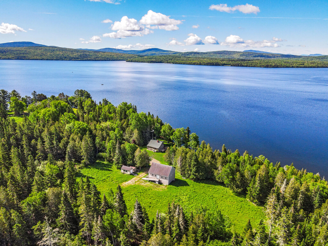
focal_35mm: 24
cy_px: 123
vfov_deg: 56.8
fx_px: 227
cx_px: 164
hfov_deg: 71.6
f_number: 2.8
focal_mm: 4.5
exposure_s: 1/1250
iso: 200
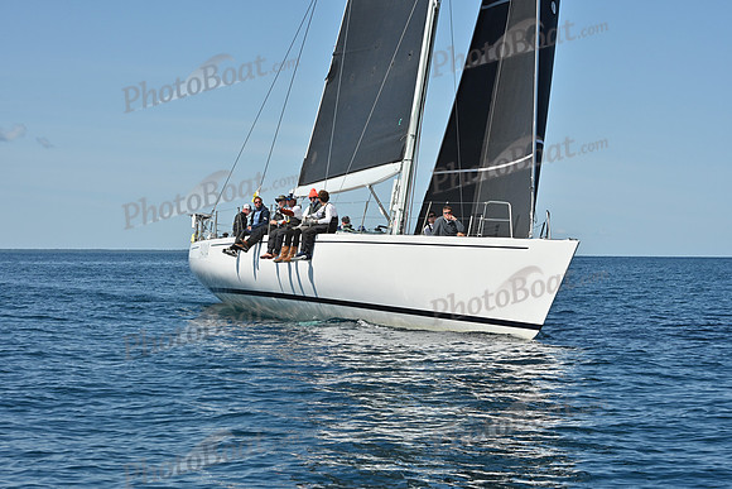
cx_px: 366
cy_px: 244
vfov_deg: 14.9
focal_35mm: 92
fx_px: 1871
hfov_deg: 22.1
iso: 320
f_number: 10
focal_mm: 92
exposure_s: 1/1000
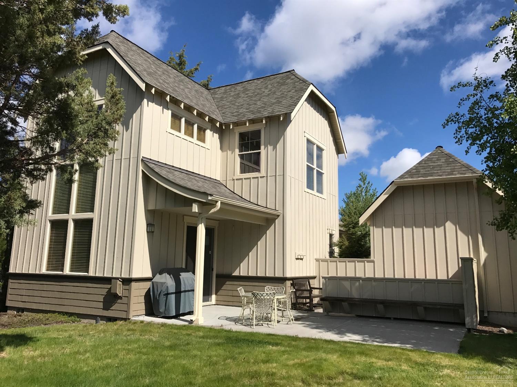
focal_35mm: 28
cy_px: 194
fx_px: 418
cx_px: 258
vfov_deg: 49.7
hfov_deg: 63.5
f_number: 1.8
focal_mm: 3.99
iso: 20
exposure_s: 1/3425
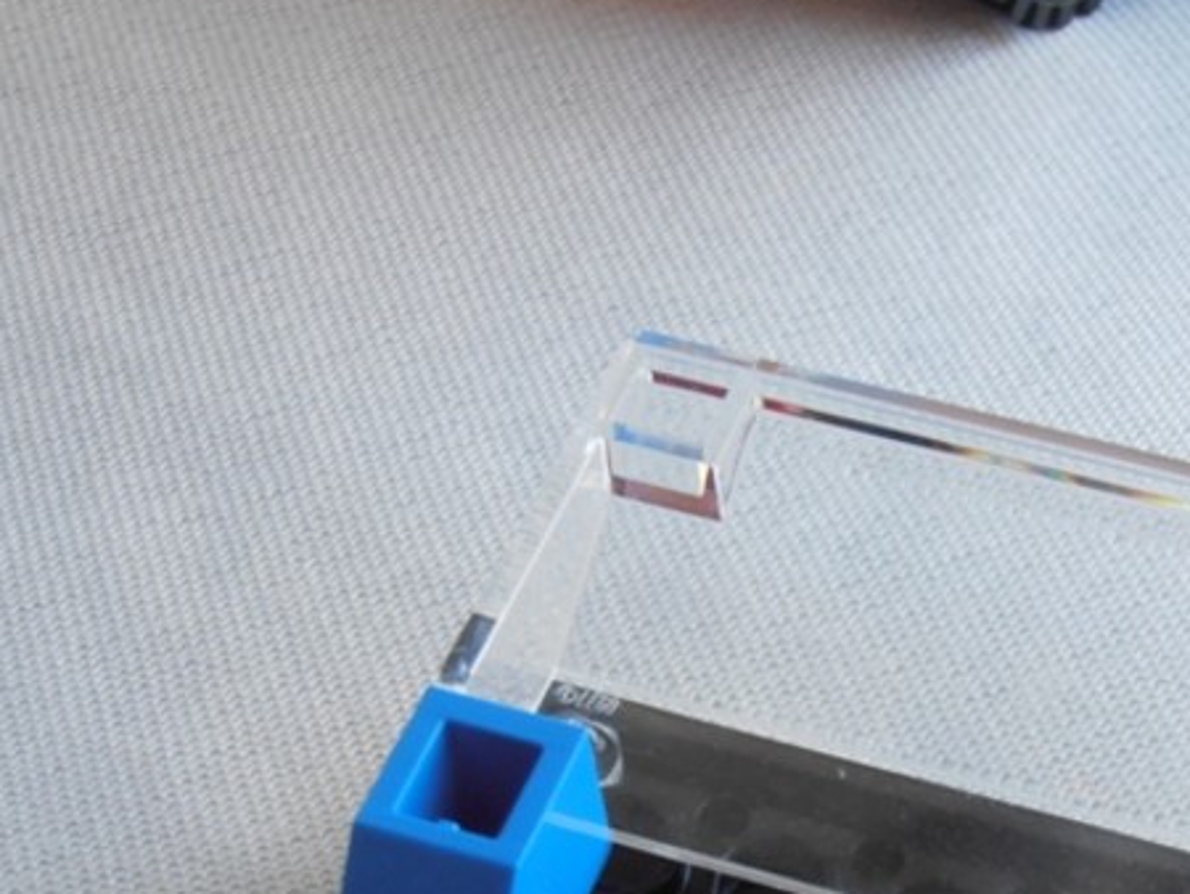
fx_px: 2545
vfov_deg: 19.5
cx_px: 994
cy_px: 832
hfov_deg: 25.7
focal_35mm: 74
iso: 100
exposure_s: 1/40
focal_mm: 6.61
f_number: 3.9
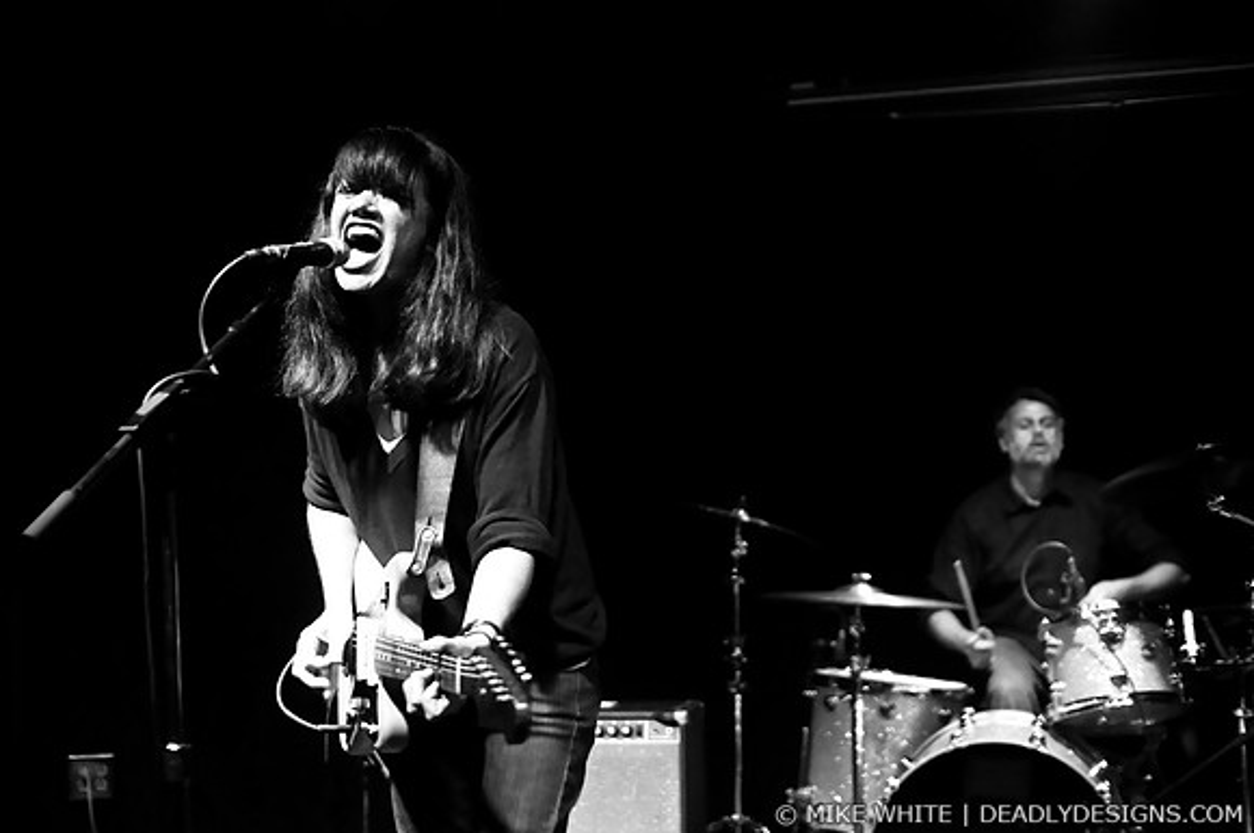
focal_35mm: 45
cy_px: 416
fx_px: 1565
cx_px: 627
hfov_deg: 43.7
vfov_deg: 29.8
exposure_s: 1/80
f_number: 1.8
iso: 1000
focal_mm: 30
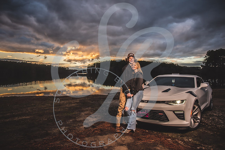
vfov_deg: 52.1
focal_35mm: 25
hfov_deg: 72.4
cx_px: 111
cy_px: 75
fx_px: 154
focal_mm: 24
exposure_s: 1/500
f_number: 2.8
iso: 100
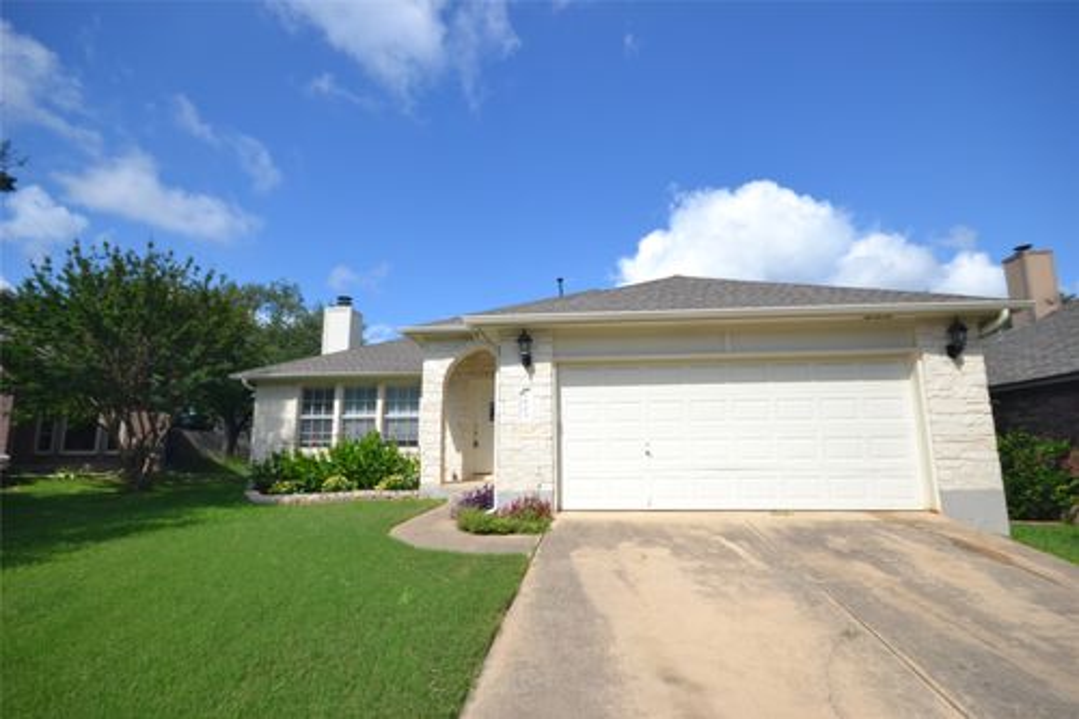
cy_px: 360
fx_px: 449
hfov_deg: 100.4
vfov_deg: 77.3
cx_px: 540
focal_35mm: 15
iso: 100
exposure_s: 1/250
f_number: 8
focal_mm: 10
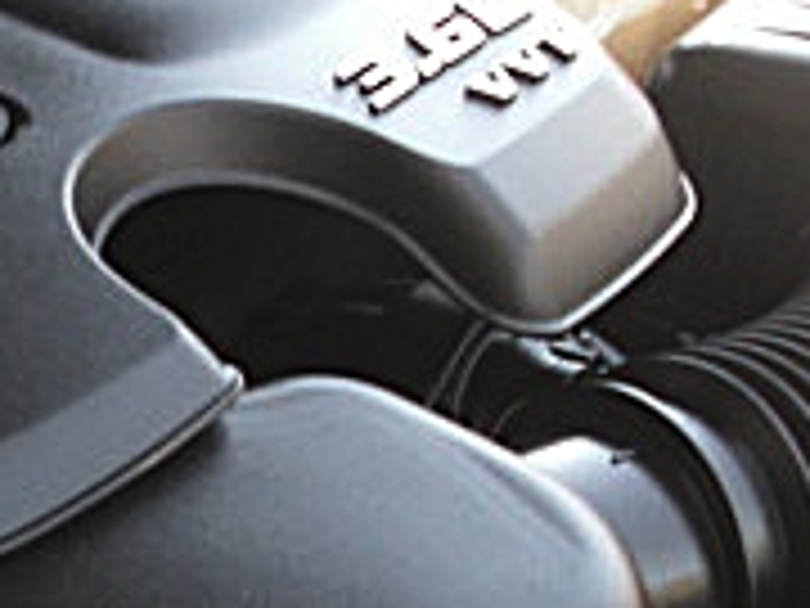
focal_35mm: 128
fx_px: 2995
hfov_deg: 15.0
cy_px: 626
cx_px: -86
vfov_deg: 11.5
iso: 100
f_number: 2.8
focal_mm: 6.3
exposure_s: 1/80
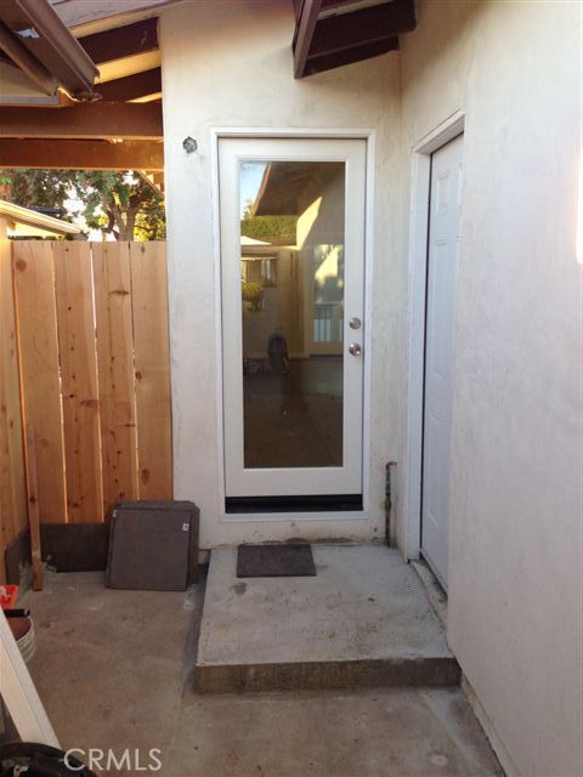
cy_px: 388
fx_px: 741
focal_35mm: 33
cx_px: 292
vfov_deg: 55.4
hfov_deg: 42.9
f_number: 2.4
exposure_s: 1/120
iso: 64
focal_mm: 4.12
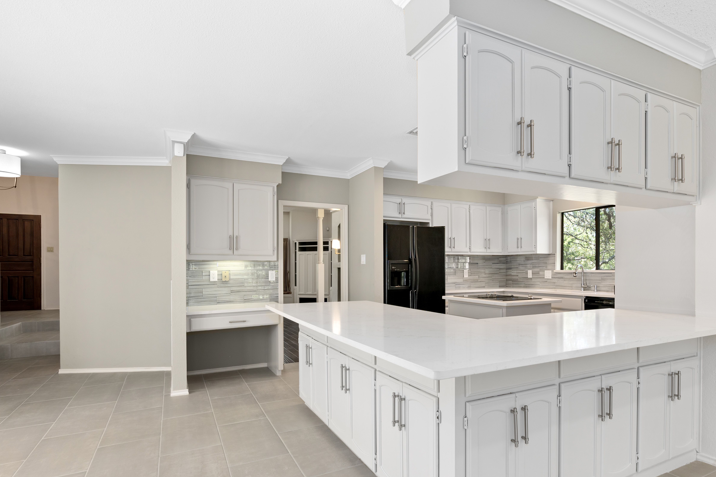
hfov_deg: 83.6
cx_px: 401
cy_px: 274
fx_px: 398
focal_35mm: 20
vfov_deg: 61.6
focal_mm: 16
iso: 320
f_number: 8
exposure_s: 1/4
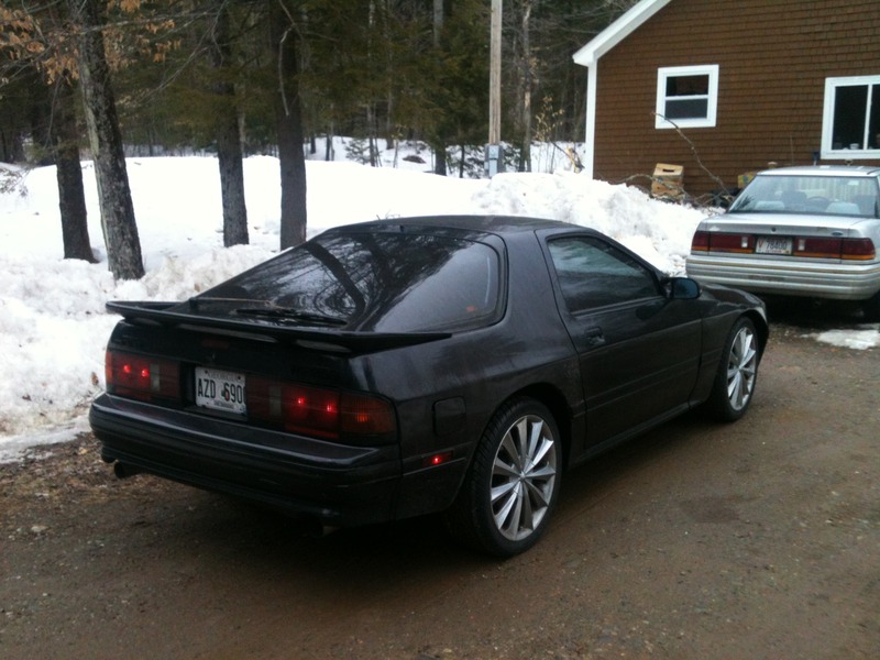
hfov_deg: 52.6
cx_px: 440
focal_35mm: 35
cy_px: 330
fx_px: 890
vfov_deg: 40.7
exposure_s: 1/100
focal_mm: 3.85
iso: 100
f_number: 2.8
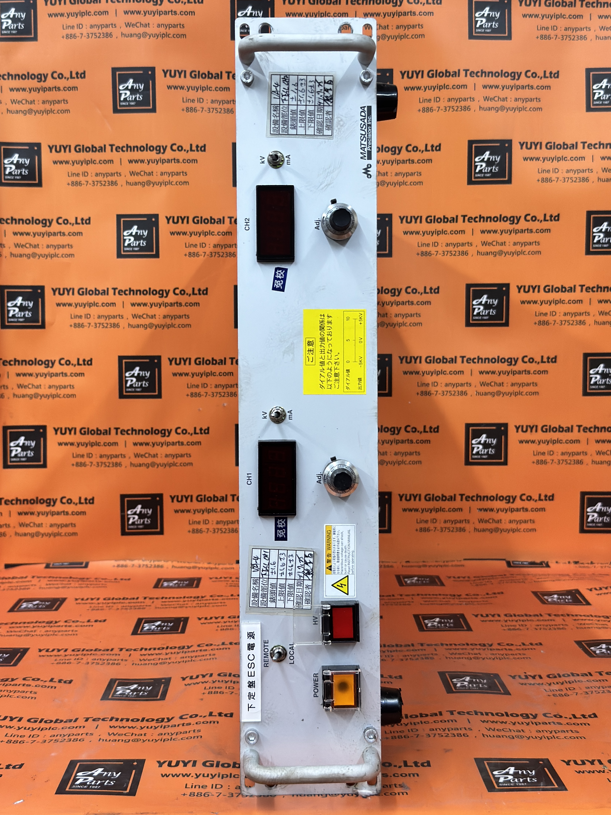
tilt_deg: -2.1
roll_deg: -0.4
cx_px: 306
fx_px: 824
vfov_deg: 52.6
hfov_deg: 40.7
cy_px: 408
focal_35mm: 35
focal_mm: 6.76
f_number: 1.78
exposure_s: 1/60
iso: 400
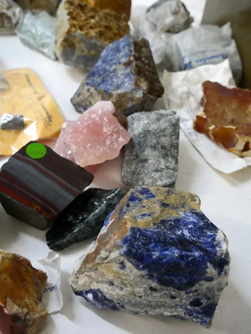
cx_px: 126
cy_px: 167
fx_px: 329
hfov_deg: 41.8
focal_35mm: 34
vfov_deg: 54.0
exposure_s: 1/125
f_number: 5.6
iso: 3200
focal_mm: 17
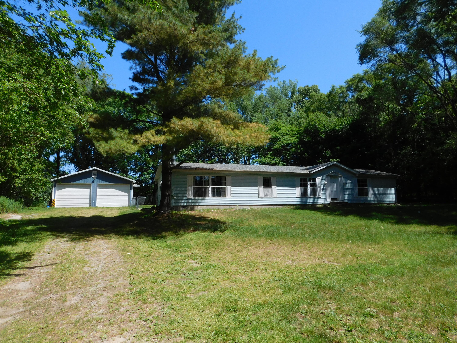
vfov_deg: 58.9
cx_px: 228
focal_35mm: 23
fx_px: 304
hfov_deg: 73.9
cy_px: 172
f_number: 3
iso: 125
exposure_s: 1/1250
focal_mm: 4
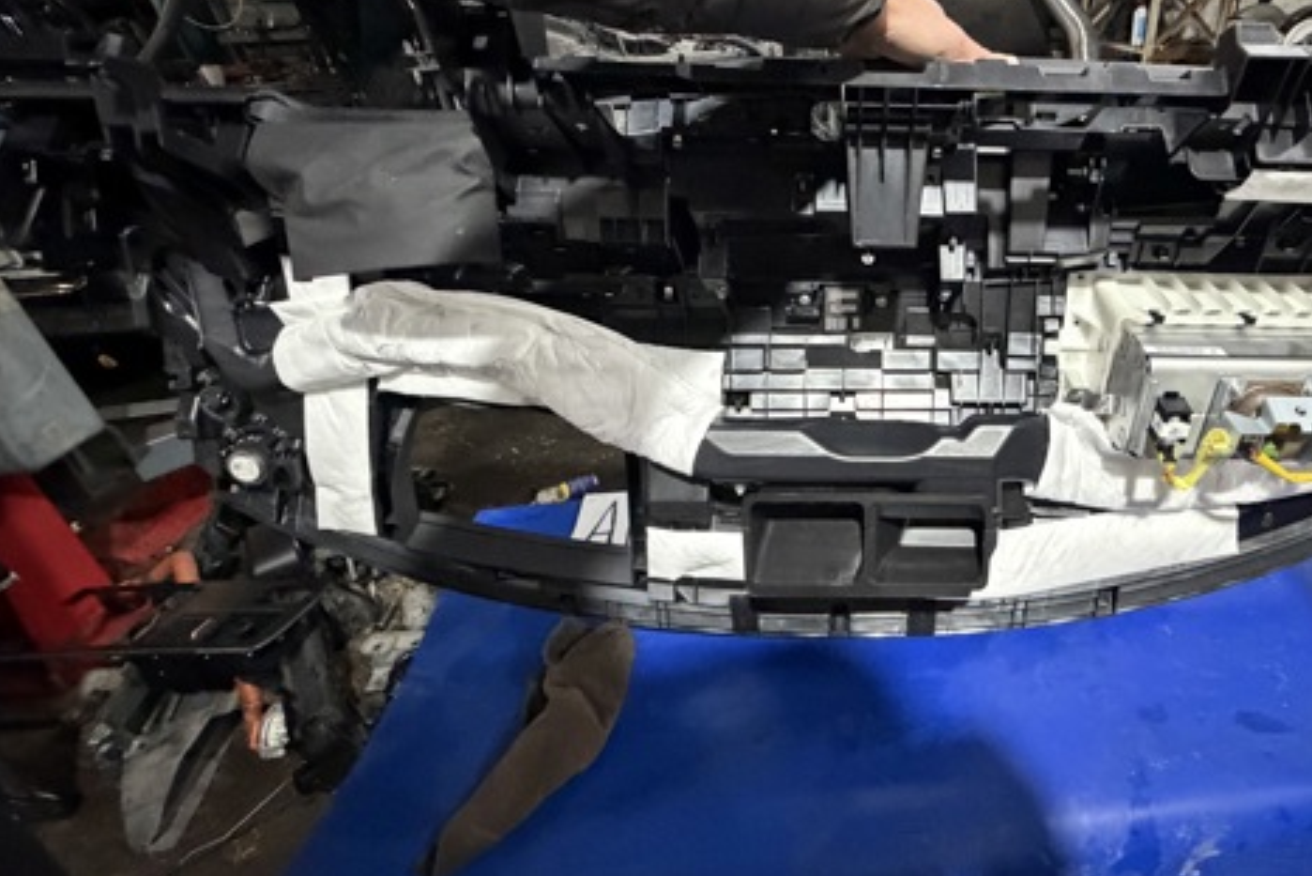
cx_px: 876
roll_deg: +2.1
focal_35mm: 20
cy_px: 369
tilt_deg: -29.6
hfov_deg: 81.1
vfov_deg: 61.6
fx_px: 729
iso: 1250
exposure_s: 1/50
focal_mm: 2.22
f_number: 2.2
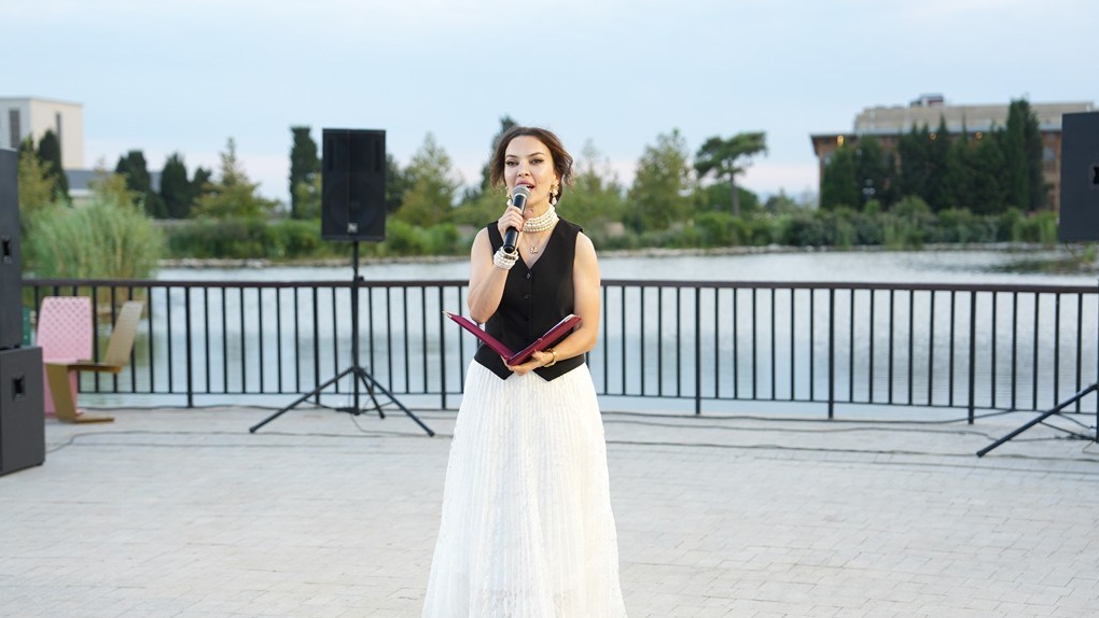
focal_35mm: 61
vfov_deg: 19.7
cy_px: 355
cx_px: 551
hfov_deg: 34.4
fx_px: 1778
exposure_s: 1/320
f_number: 2.8
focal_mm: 58
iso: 400
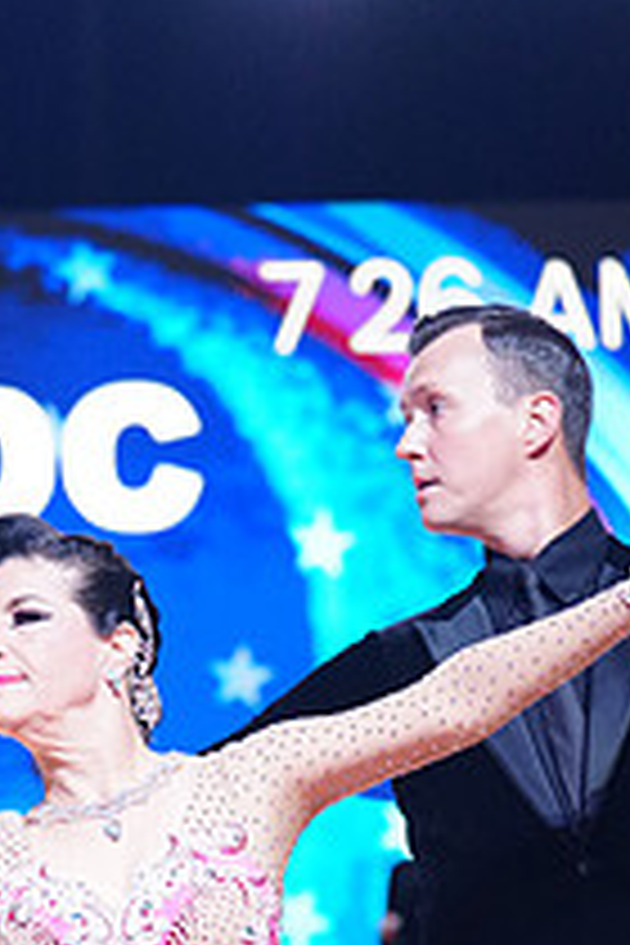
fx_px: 5066
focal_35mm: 193
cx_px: 20
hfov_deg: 7.1
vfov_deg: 10.5
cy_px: 1179
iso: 2000
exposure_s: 1/500
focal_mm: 70
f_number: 2.8
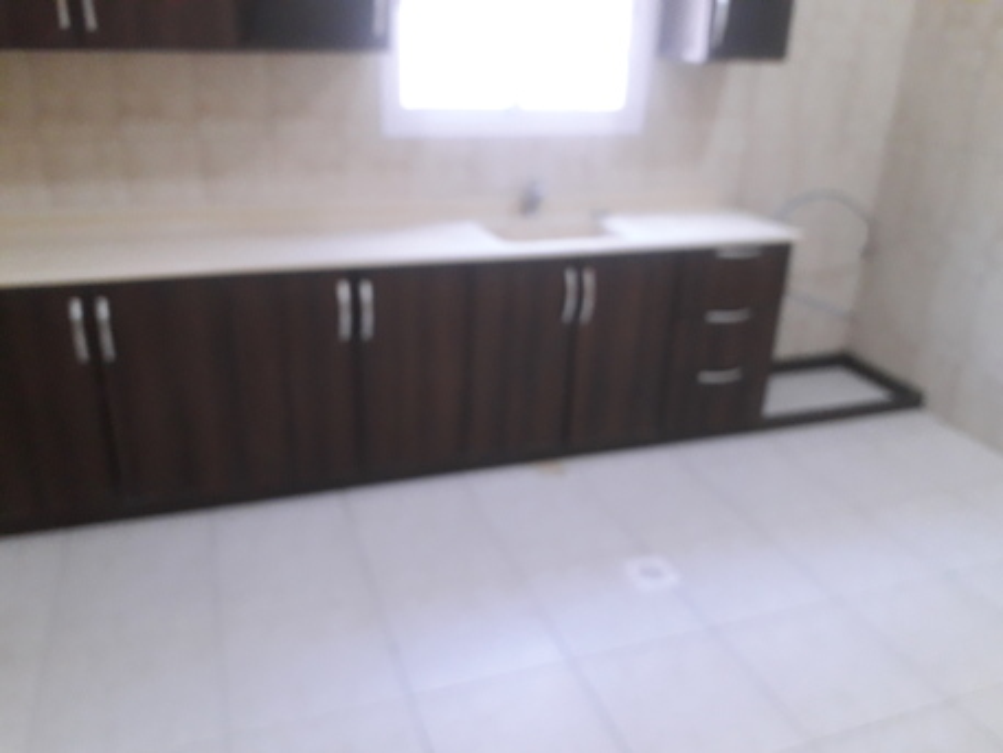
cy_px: 376
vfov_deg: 51.4
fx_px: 783
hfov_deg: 65.3
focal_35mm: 27
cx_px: 502
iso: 250
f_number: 1.9
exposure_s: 1/25
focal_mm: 3.6
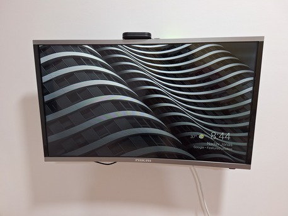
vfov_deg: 58.9
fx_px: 191
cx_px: 144
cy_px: 108
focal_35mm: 23
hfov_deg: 73.9
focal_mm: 5.54
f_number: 1.8
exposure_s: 1/40
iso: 80
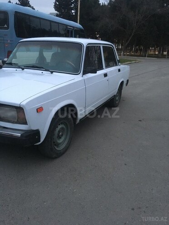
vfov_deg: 61.7
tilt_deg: -19.5
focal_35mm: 29
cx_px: 84
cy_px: 112
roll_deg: -4.3
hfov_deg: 48.2
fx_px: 189
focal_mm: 4.15
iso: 250
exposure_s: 1/25
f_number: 2.2
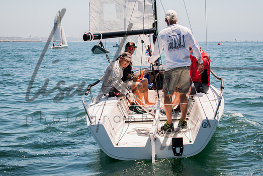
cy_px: 80
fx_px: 592
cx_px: 138
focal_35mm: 81
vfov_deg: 16.9
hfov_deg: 25.0
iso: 100
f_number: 5.3
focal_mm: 46
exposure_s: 1/200
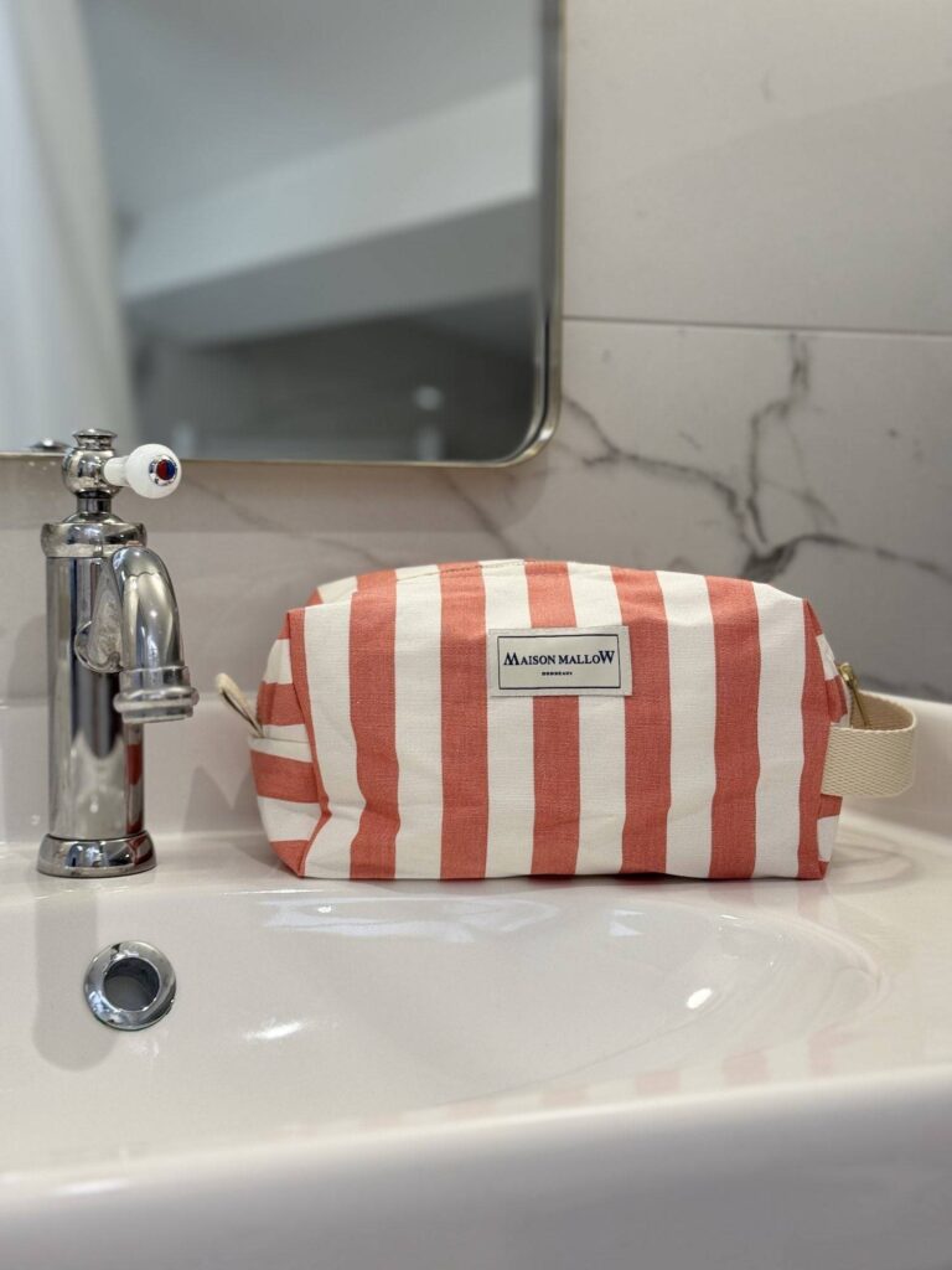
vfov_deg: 39.7
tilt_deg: -3.0
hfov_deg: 30.3
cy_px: 635
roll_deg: -0.8
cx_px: 476
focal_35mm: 48
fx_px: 1760
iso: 80
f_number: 1.78
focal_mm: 6.76
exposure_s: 1/100
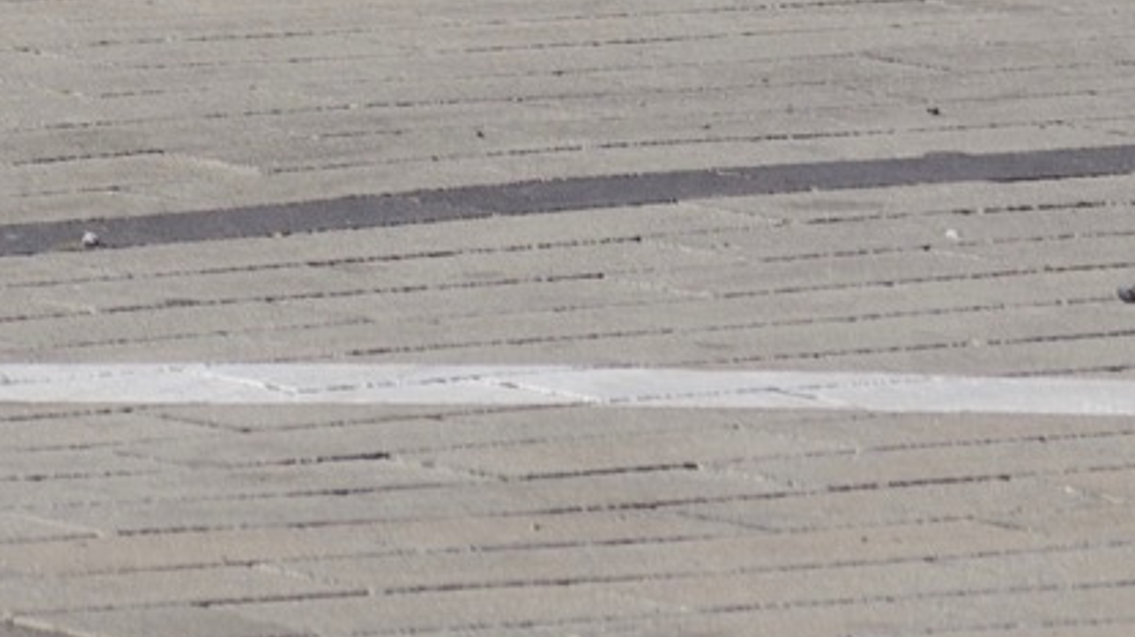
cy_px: -1381
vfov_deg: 1.7
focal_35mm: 716
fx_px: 21539
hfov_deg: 3.0
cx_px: -1988
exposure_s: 1/320
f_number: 9
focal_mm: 82
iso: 100
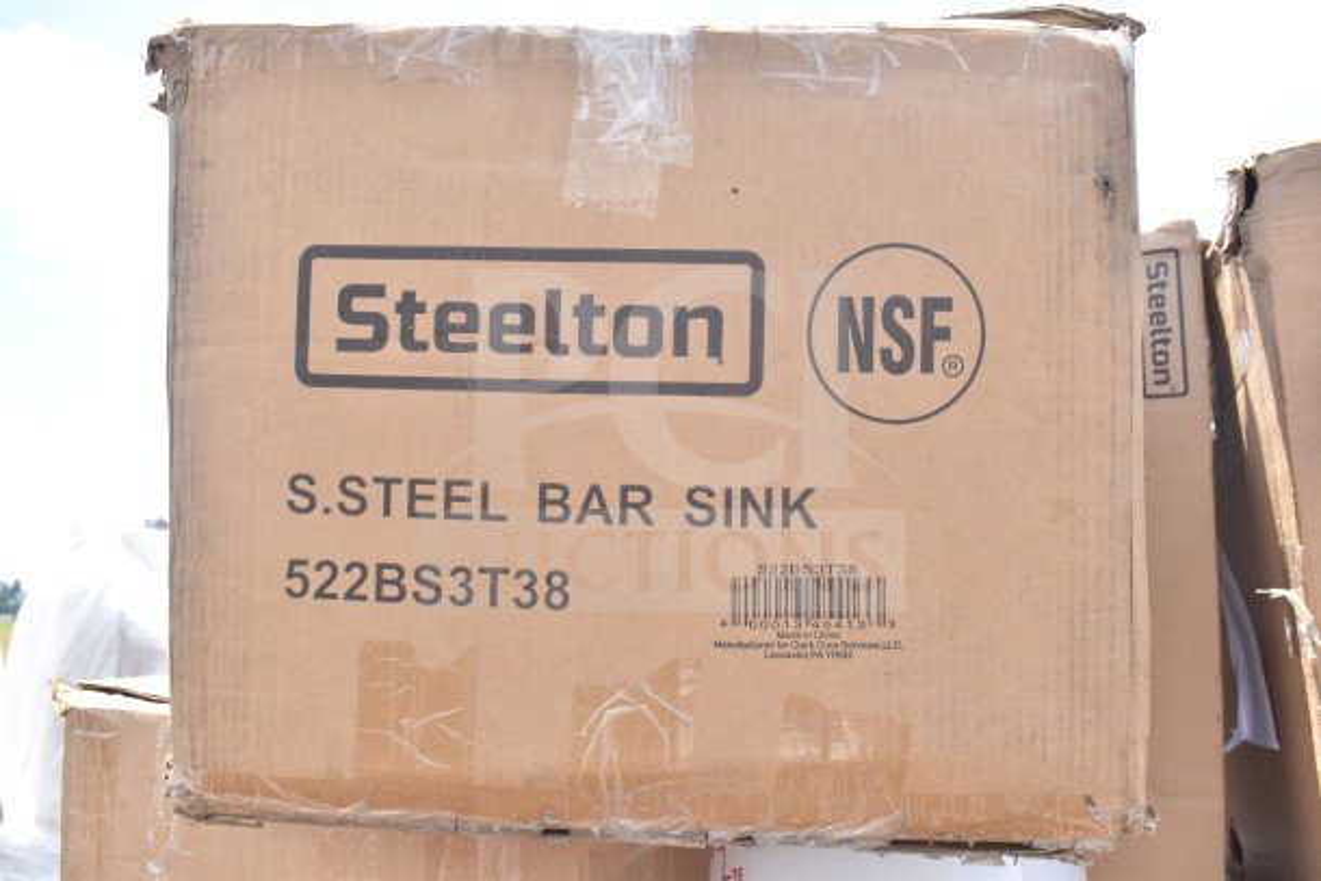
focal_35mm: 33
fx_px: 1211
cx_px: 660
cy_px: 440
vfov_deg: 40.0
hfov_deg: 57.2
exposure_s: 1/320
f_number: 5.6
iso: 200
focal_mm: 22
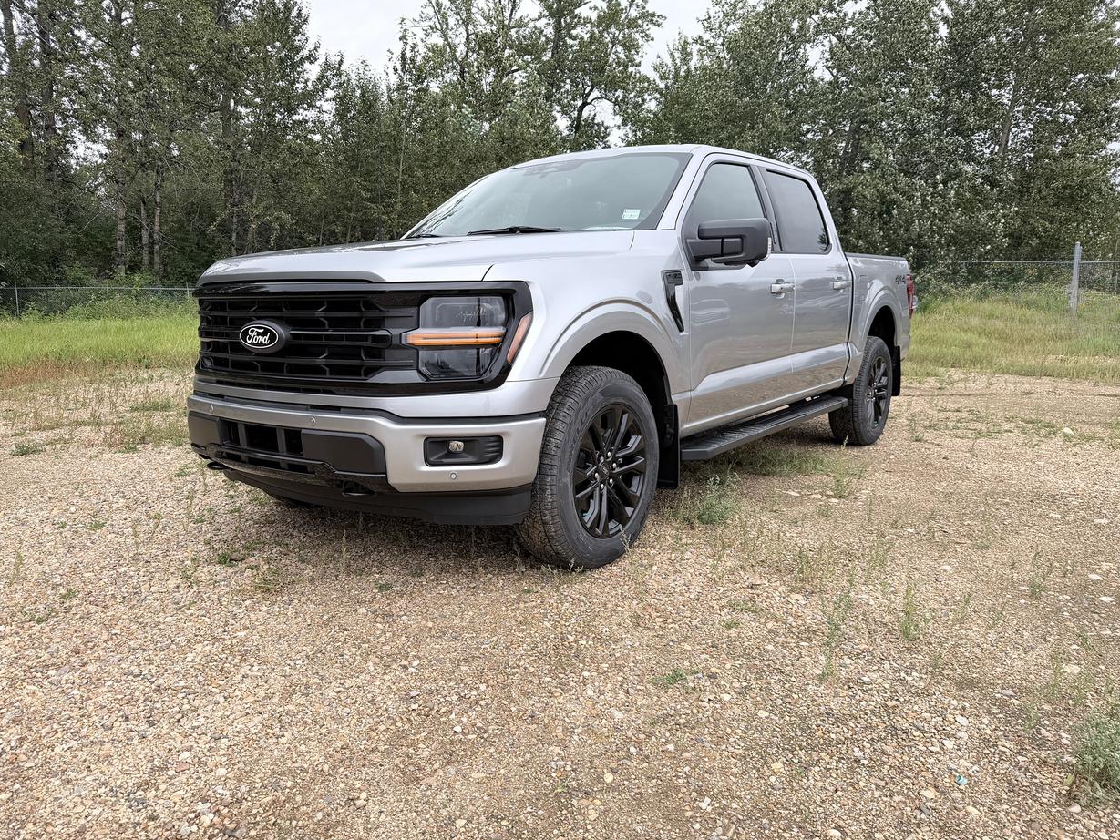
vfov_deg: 54.9
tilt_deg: -9.9
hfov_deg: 69.4
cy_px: 435
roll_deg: -0.3
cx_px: 553
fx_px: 809
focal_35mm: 25
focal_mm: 6.76
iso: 80
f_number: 1.78
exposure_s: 1/788
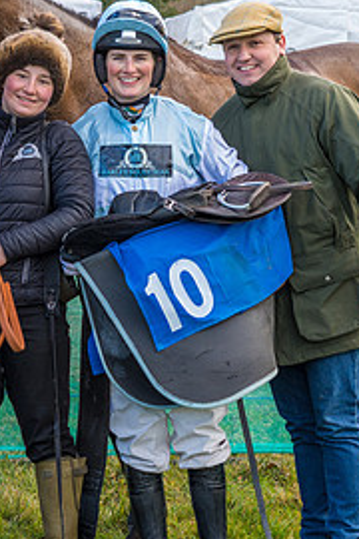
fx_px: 2034
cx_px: 45
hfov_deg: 10.0
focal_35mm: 136
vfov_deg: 15.1
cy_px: 245
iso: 400
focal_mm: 51
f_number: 5
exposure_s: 1/250
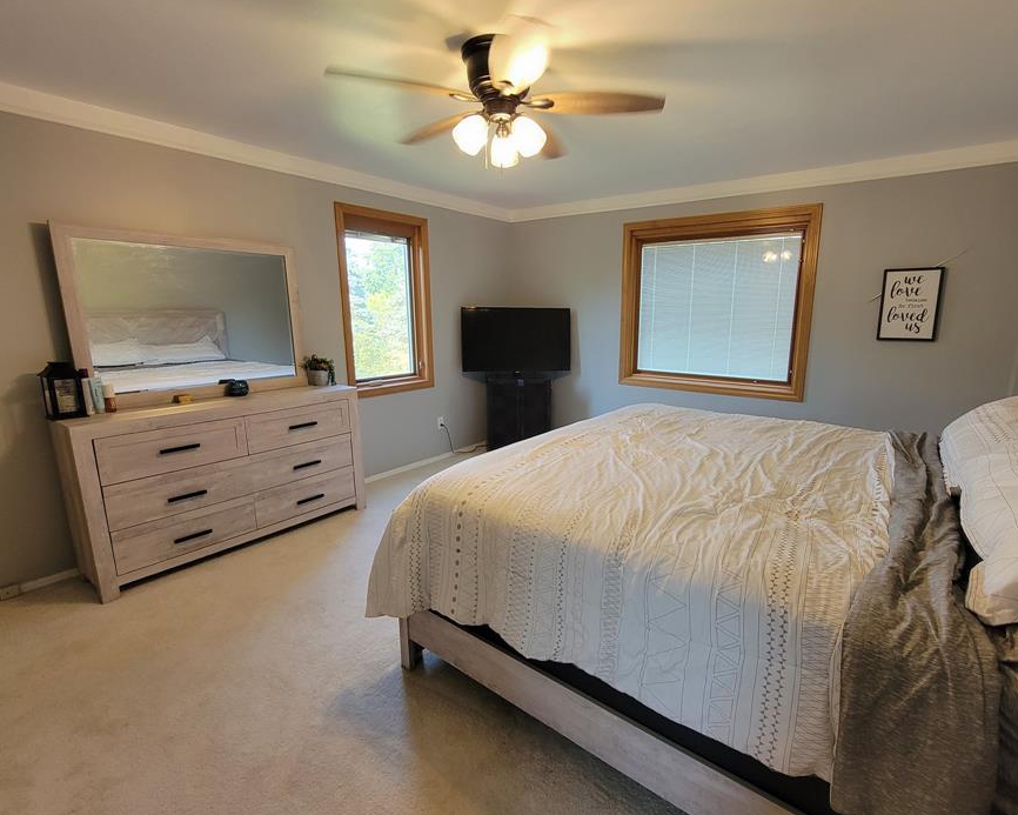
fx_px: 452
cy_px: 406
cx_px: 543
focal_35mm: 15
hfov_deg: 96.6
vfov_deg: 84.0
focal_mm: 2.2
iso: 200
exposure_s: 1/60
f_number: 2.2
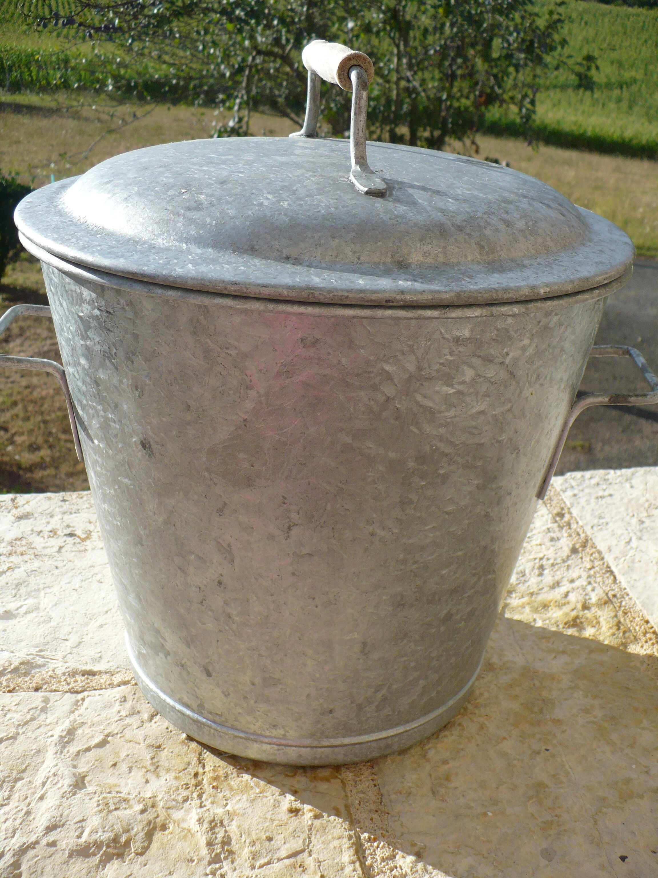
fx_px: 938
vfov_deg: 50.1
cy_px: 439
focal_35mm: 37
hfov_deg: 38.7
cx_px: 329
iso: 100
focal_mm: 6.1
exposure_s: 1/1000
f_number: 2.8
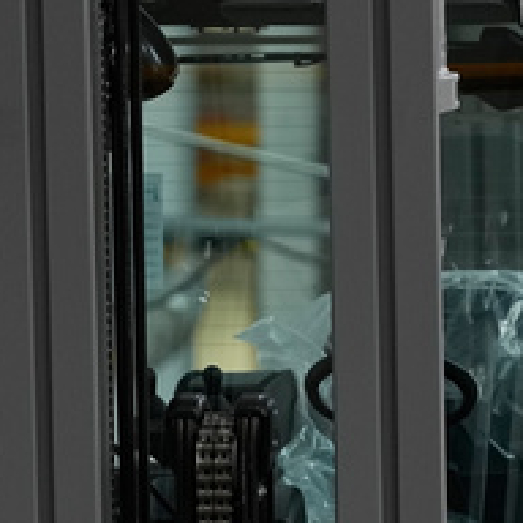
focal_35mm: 689
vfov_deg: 2.5
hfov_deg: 2.5
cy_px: 643
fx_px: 11777
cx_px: 398
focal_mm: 152
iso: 800
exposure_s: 1/320
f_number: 2.8
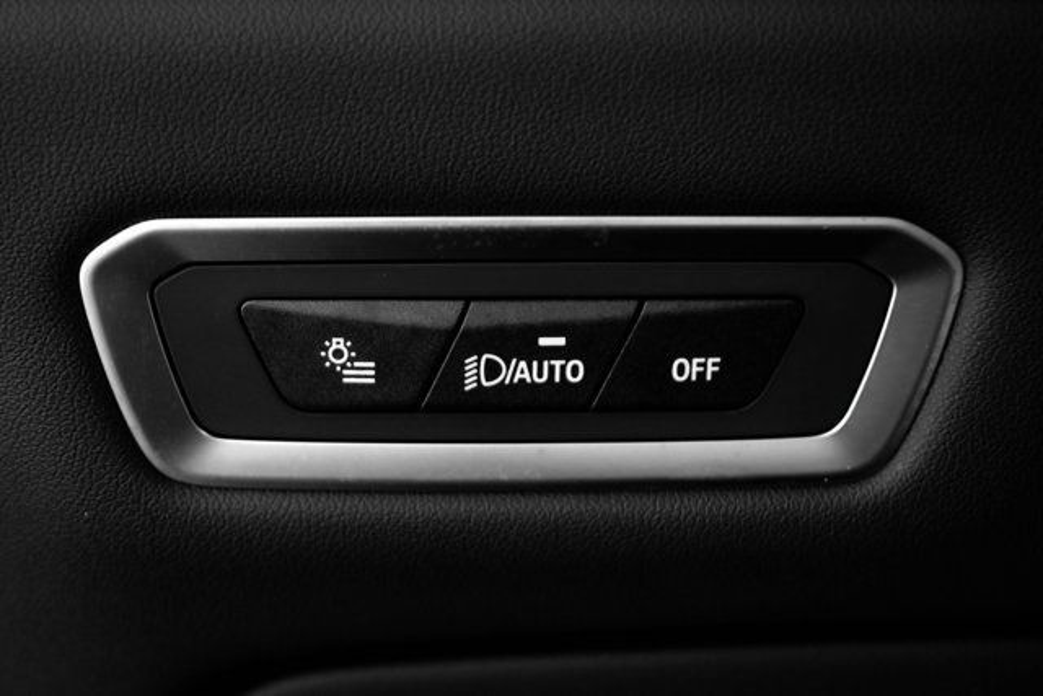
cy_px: 462
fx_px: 1911
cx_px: 407
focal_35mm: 66
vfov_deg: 20.6
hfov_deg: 30.4
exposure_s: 1/250
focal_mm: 44
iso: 800
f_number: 2.8
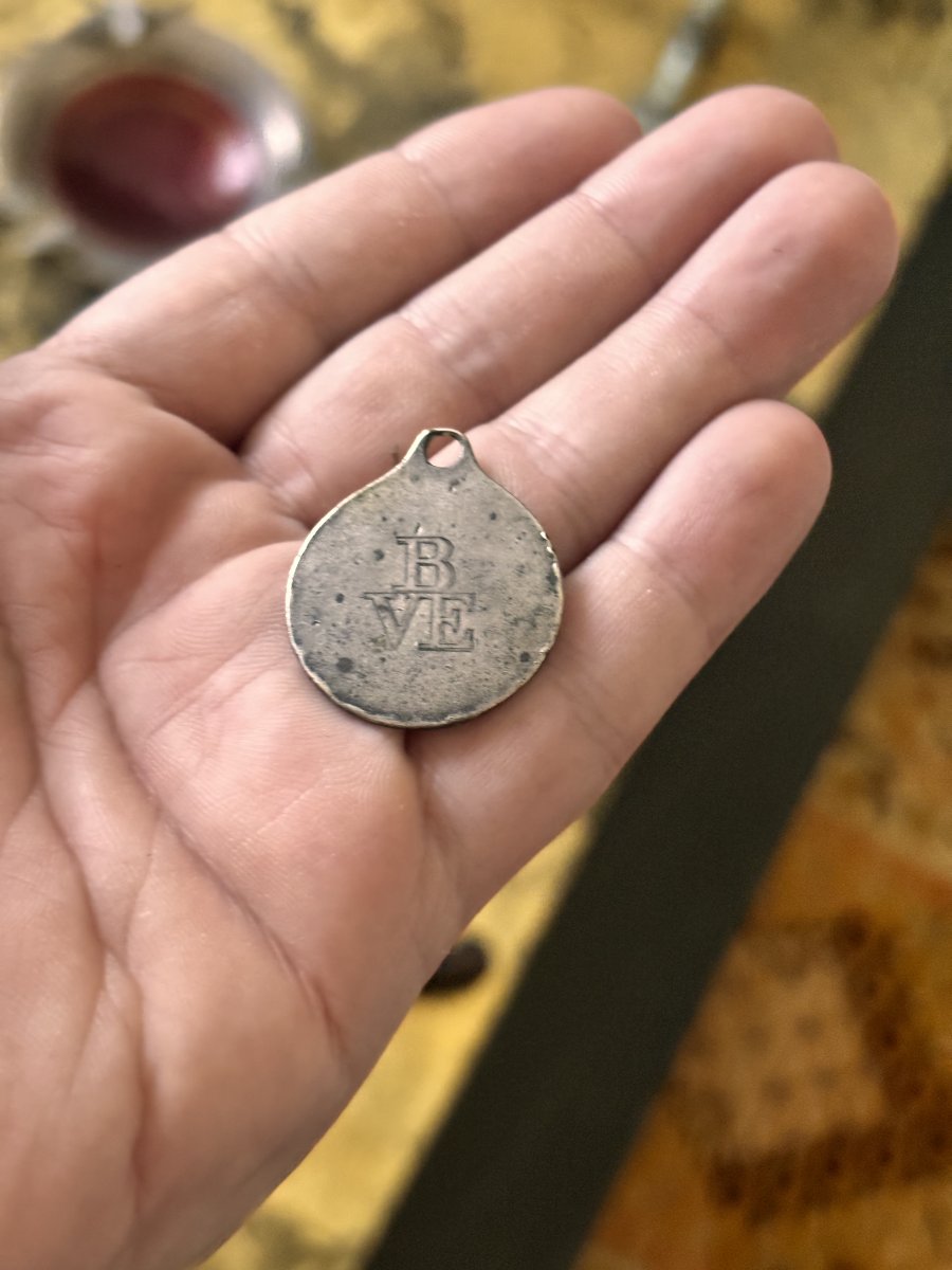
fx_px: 1907
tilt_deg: -66.4
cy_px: 635
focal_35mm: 52
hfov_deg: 28.0
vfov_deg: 36.8
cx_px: 476
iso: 400
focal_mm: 5.96
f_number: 1.6
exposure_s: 1/29
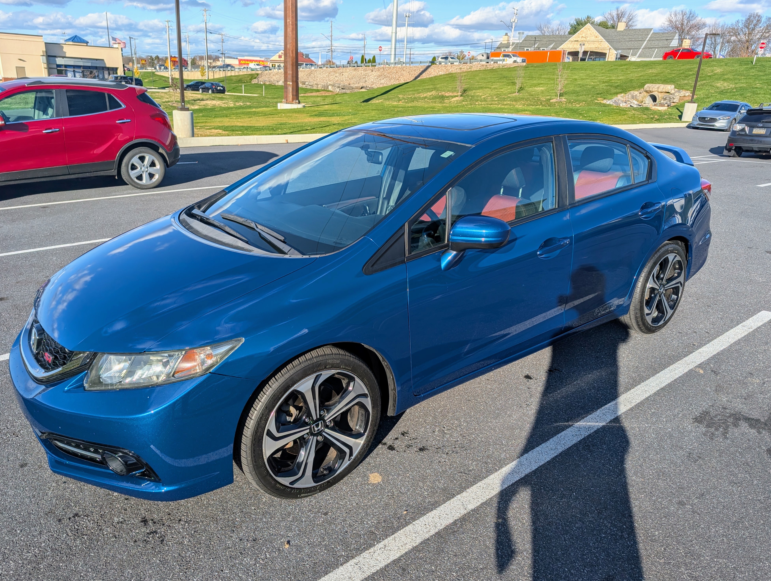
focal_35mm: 25
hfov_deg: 69.3
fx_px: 558
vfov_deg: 55.0
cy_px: 296
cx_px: 389
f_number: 1.68
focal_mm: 6.9
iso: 21
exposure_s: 1/9346
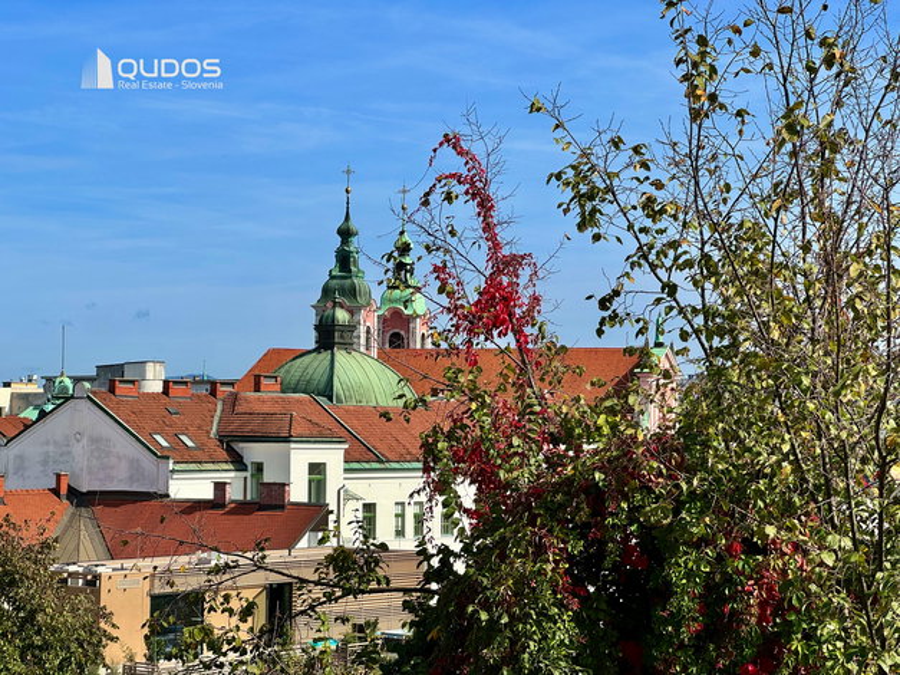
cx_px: 450
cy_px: 338
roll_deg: -0.2
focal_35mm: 77
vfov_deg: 19.1
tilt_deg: +2.8
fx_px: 2002
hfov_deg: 25.3
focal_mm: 9
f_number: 2.8
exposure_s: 1/927
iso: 25
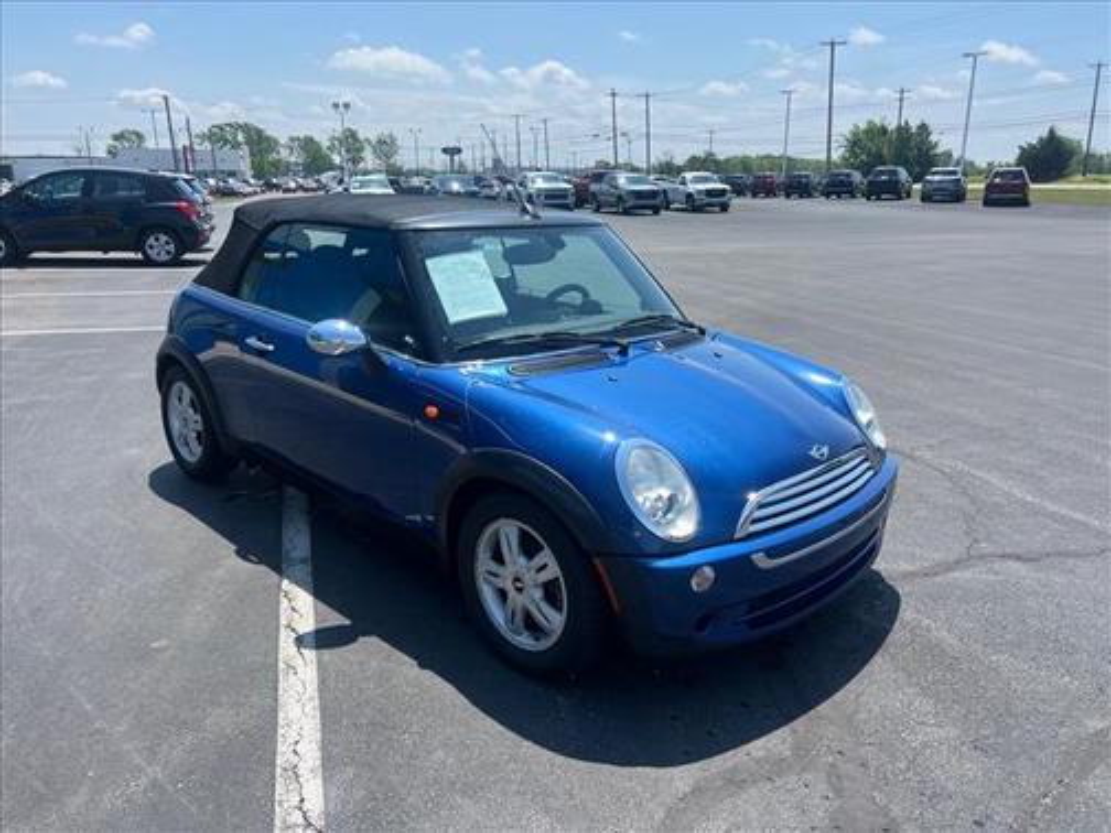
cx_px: 556
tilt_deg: -17.7
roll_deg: -2.0
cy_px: 416
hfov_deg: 67.3
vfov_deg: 53.1
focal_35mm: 26
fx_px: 834
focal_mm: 5.7
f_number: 1.5
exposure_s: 1/3460
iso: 50
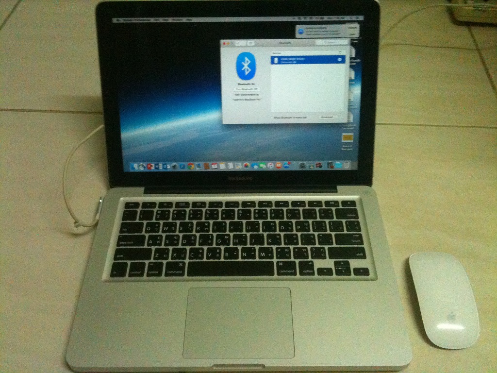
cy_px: 186
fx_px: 503
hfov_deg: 52.6
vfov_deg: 40.7
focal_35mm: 35
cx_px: 248
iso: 640
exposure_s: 1/17
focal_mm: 3.85
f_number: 2.8
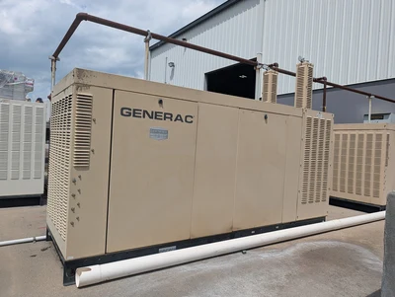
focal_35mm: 24
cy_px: 148
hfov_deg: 71.5
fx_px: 274
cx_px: 198
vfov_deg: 56.9
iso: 21
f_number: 1.68
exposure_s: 1/1678
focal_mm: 6.9
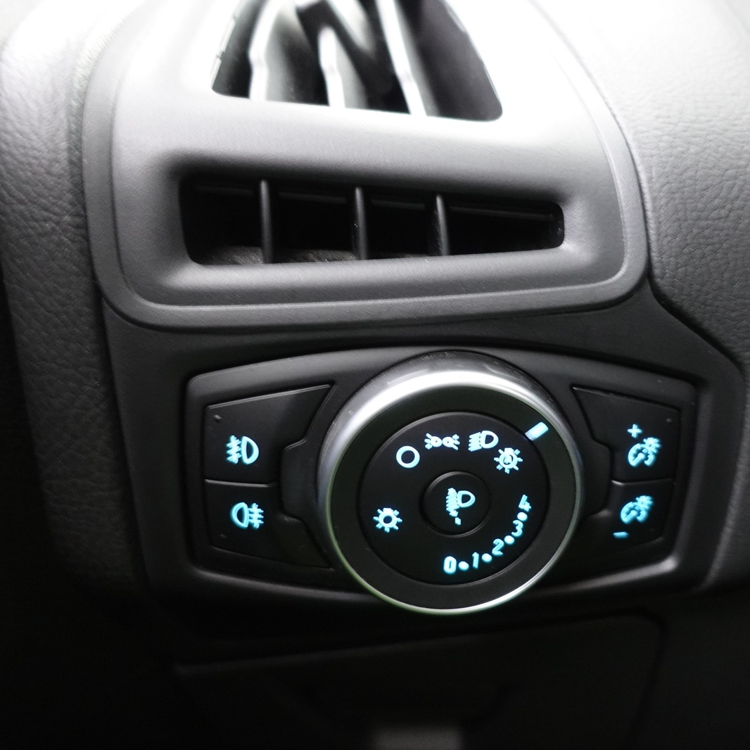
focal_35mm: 31
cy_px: 374
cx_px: 451
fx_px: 760
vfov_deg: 52.5
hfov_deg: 52.2
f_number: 1.8
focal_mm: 9.4
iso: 1600
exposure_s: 1/6
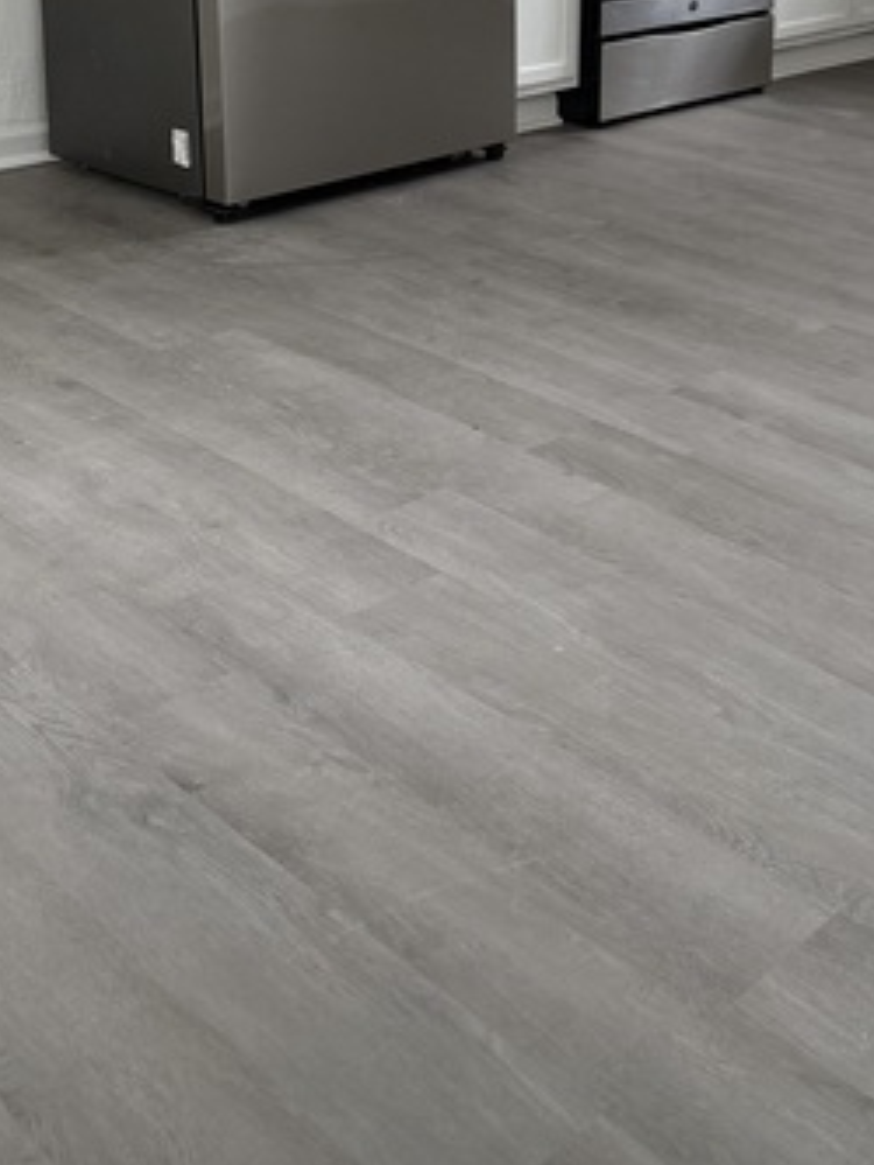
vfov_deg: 36.6
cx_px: 741
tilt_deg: -11.2
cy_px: 68
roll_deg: -1.9
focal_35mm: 48
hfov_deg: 29.4
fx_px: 1615
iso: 200
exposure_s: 1/76
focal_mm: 6.76
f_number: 1.78
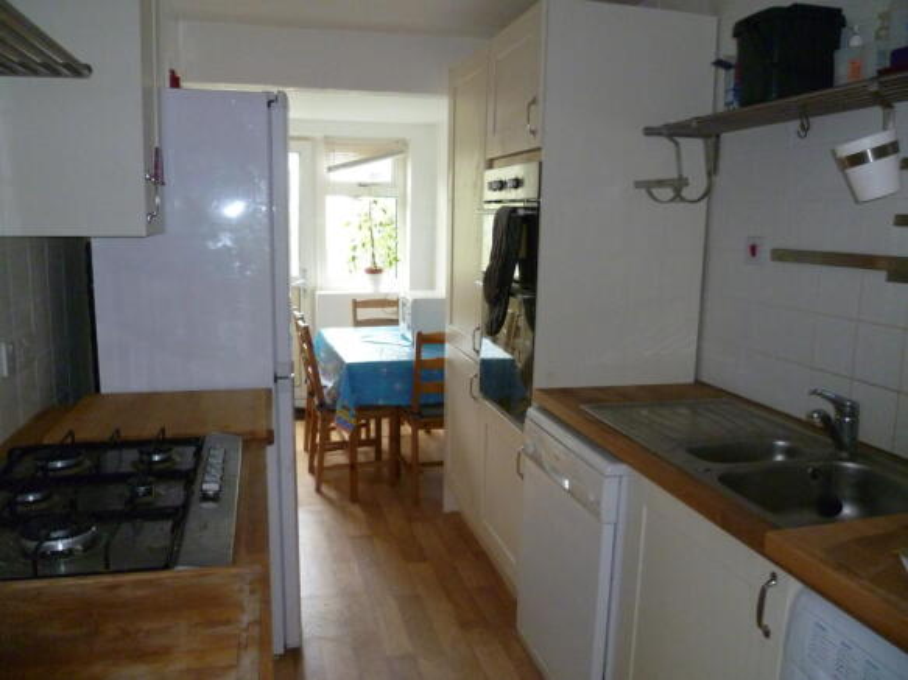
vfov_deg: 49.7
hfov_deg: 63.5
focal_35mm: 28
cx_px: 454
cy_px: 340
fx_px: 734
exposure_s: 1/60
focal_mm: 5
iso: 400
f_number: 2.8
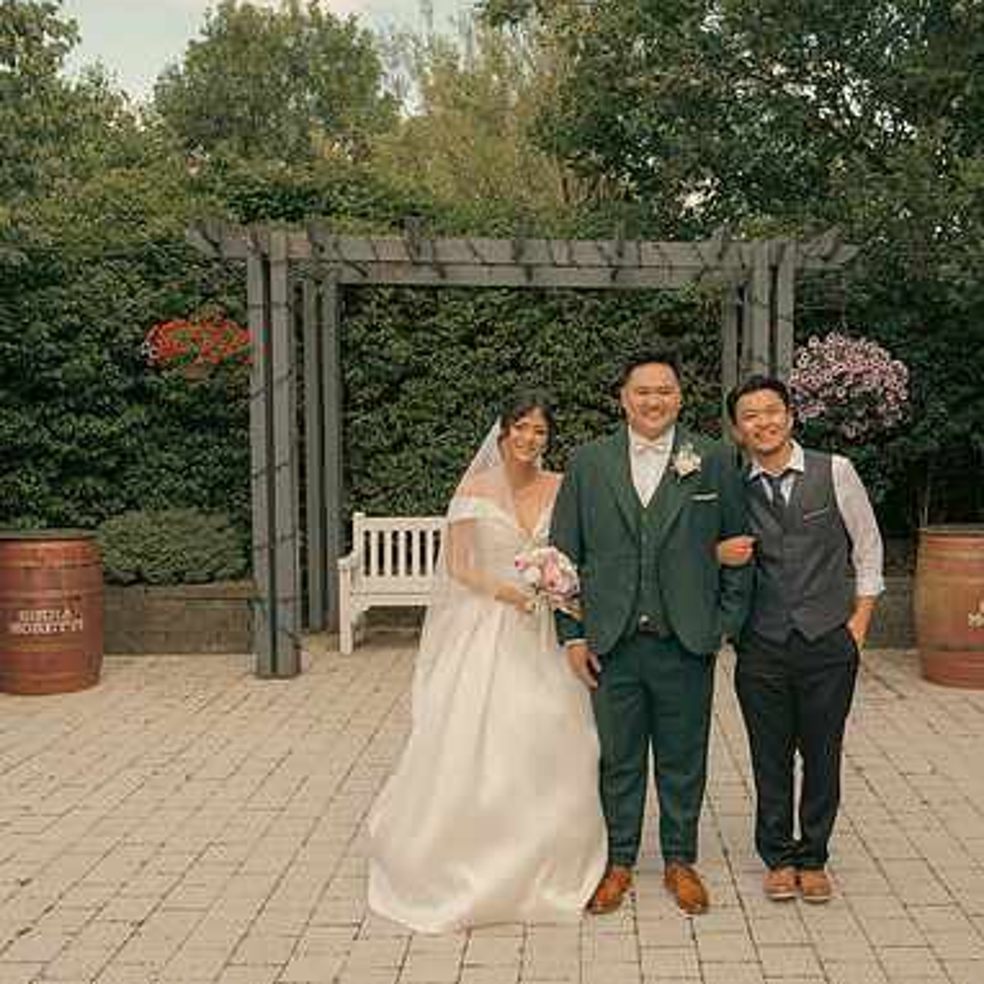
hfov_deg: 41.8
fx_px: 1286
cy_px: 491
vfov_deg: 41.9
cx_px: 562
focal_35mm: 40
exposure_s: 1/160
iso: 125
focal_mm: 31
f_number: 5.6
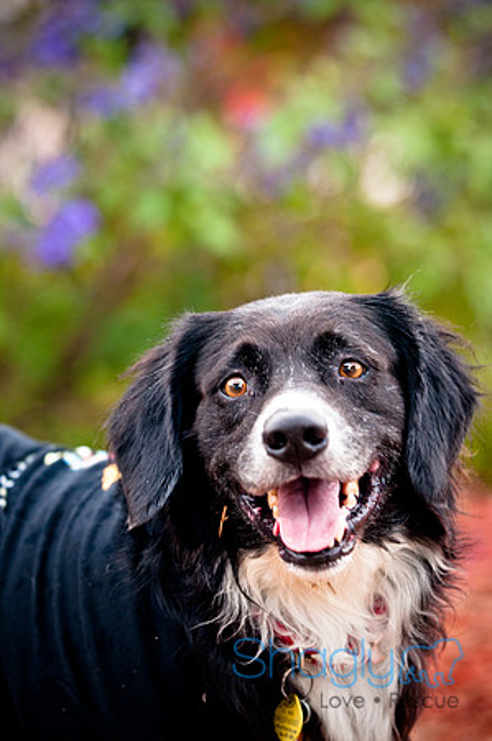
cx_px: 246
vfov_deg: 13.1
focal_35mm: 158
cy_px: 370
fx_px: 3236
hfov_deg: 8.7
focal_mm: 105
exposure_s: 1/80
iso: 400
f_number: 2.8
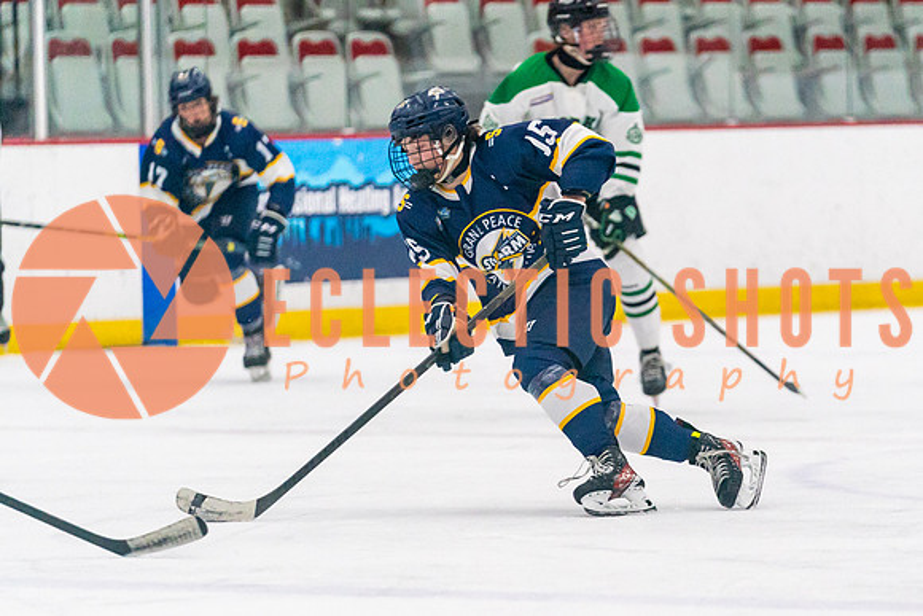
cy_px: 398
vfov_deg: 4.0
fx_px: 8797
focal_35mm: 343
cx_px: 543
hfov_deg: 6.0
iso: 4000
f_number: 2.8
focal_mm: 200
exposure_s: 1/1600
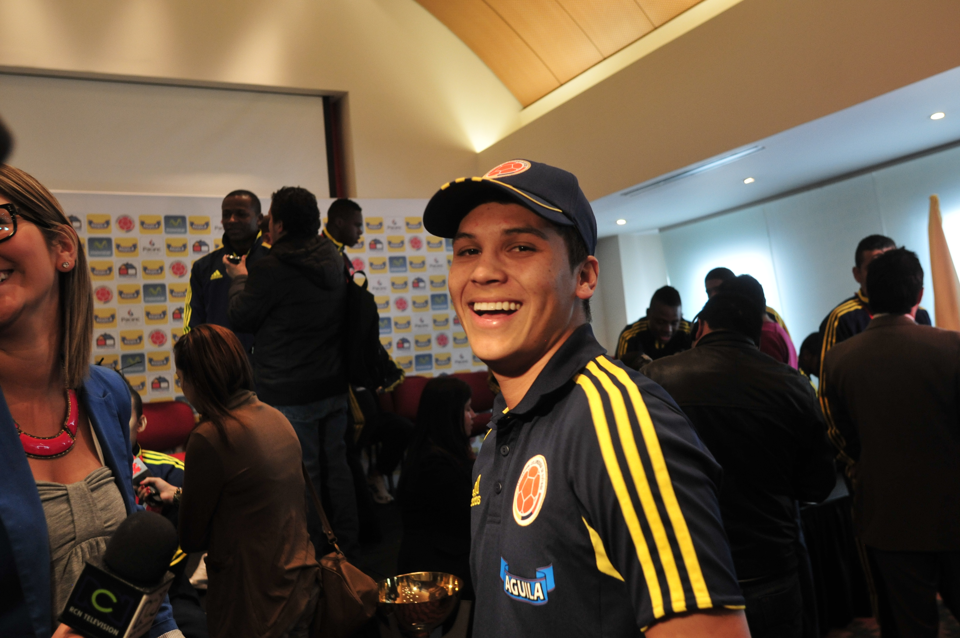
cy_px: 319
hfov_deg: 62.0
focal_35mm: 30
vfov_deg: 43.5
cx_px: 480
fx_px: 799
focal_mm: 20
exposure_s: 1/60
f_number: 3.2
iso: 800
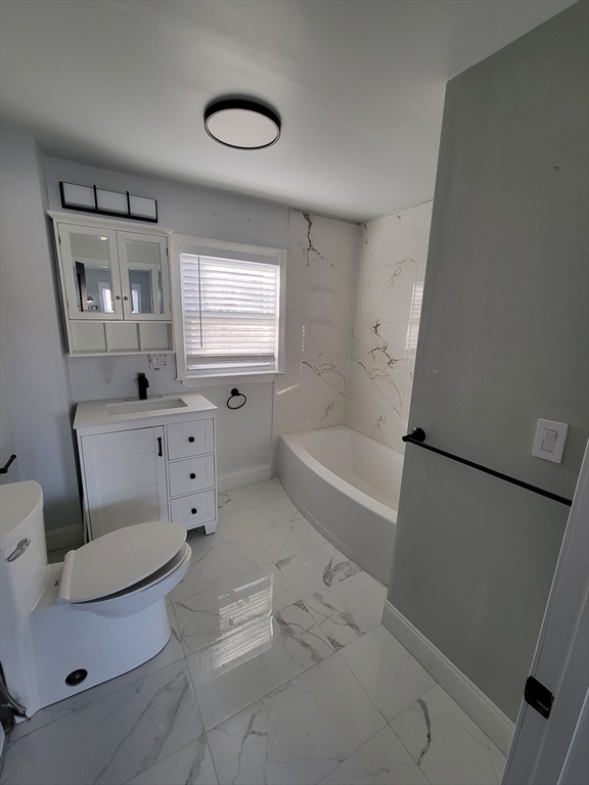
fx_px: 295
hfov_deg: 89.9
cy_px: 392
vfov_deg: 106.2
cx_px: 294
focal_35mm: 13
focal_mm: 2.2
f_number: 2.2
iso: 125
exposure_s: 1/60
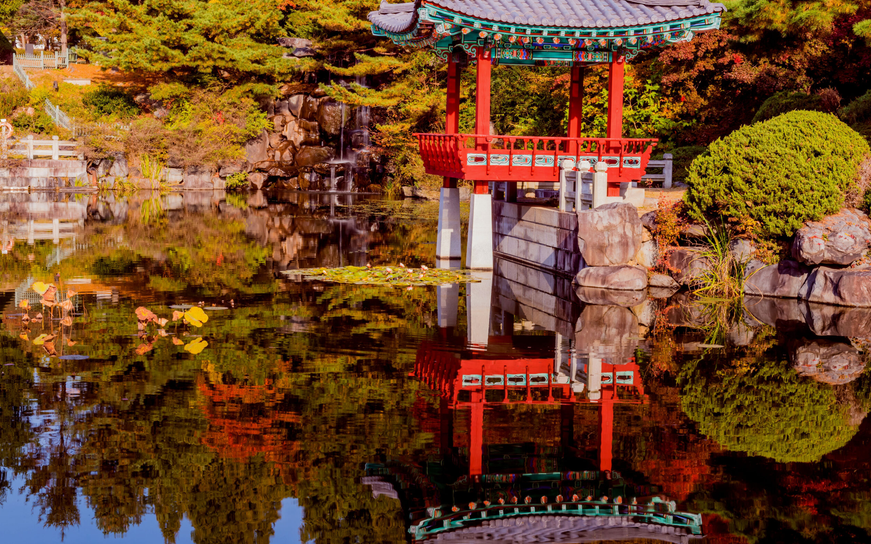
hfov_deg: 33.0
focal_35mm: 62
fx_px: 1472
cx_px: 434
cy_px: 288
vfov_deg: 21.0
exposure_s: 1/8
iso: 200
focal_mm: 40
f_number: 11
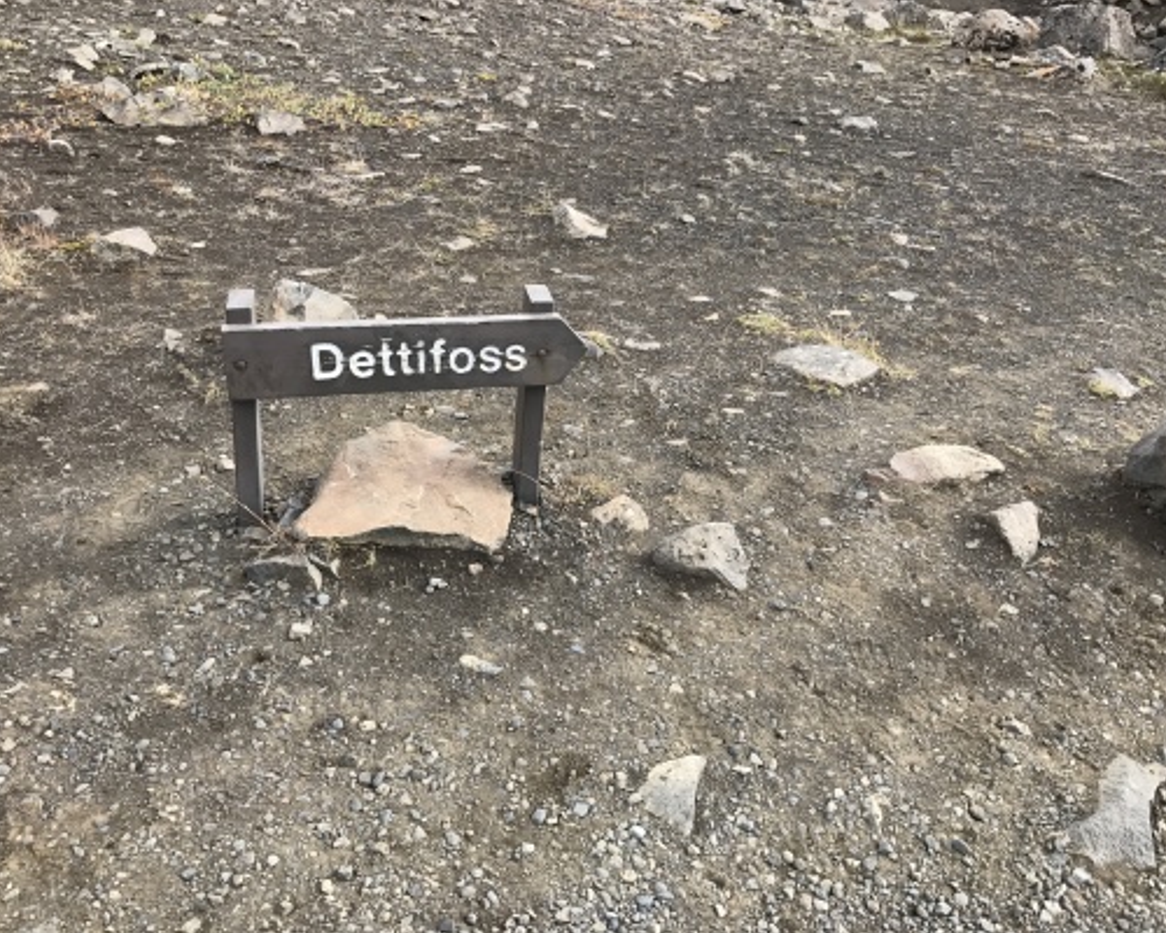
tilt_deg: -20.9
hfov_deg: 58.8
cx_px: 586
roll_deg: -2.1
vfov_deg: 48.5
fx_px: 1035
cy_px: 462
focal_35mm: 30
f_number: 1.8
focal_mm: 3.99
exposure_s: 1/699
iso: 20
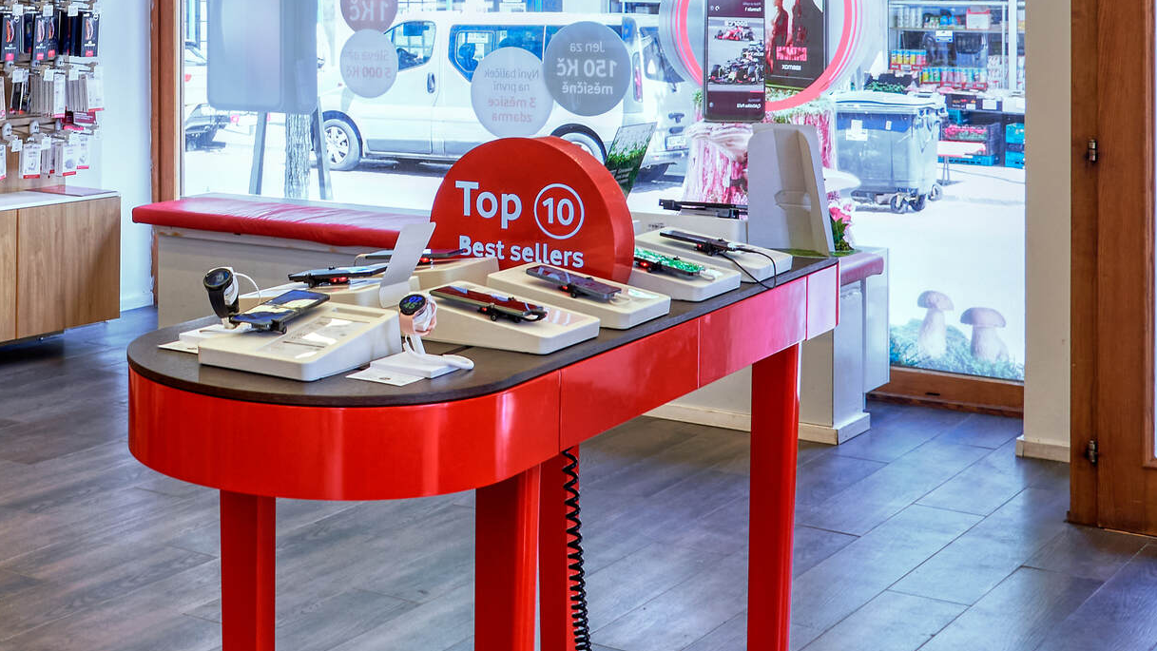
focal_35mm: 62
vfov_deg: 19.2
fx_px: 1902
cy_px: 104
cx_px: 168
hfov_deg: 32.5
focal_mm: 24
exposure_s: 1/40
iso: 200
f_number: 7.1
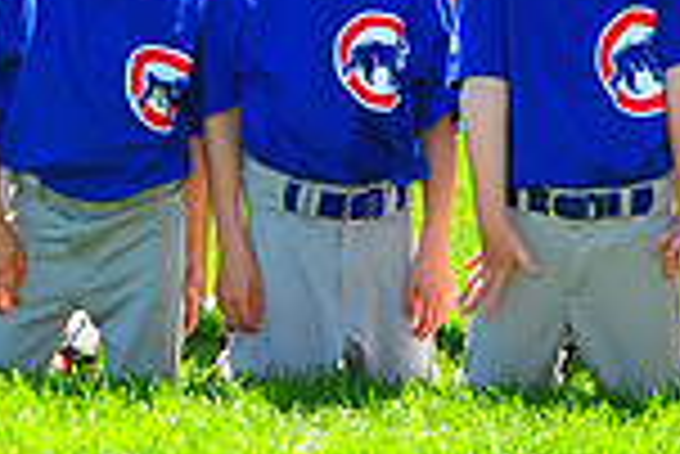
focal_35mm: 383
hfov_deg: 5.4
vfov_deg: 3.6
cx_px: 495
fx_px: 7241
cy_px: -283
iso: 200
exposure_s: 1/400
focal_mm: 100
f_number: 5
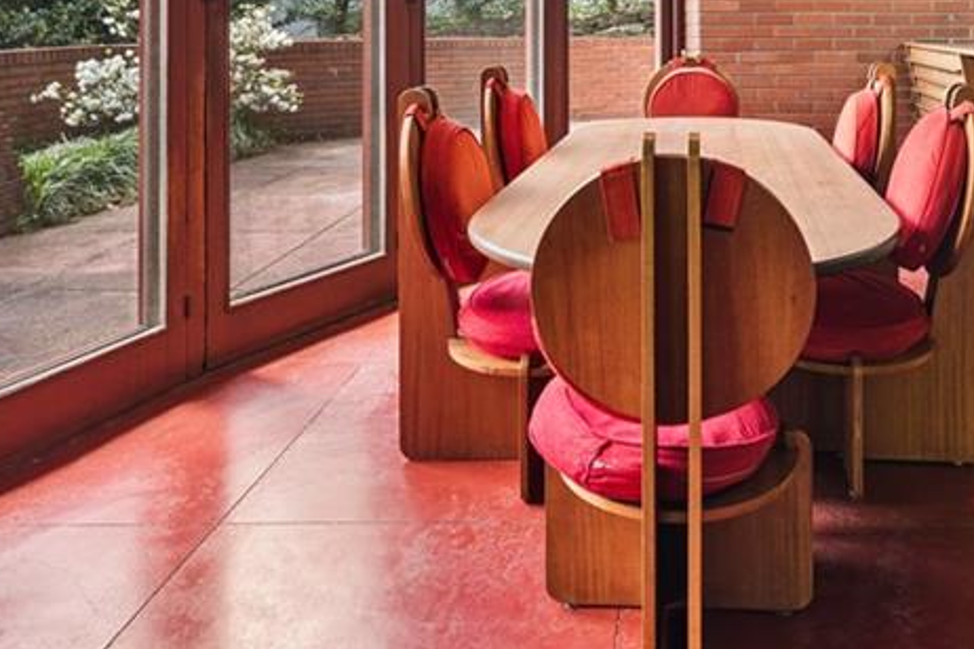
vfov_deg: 38.4
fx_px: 839
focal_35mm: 31
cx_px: 675
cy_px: 24
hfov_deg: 58.5
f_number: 7.1
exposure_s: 1/1.67
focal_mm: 14
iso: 50
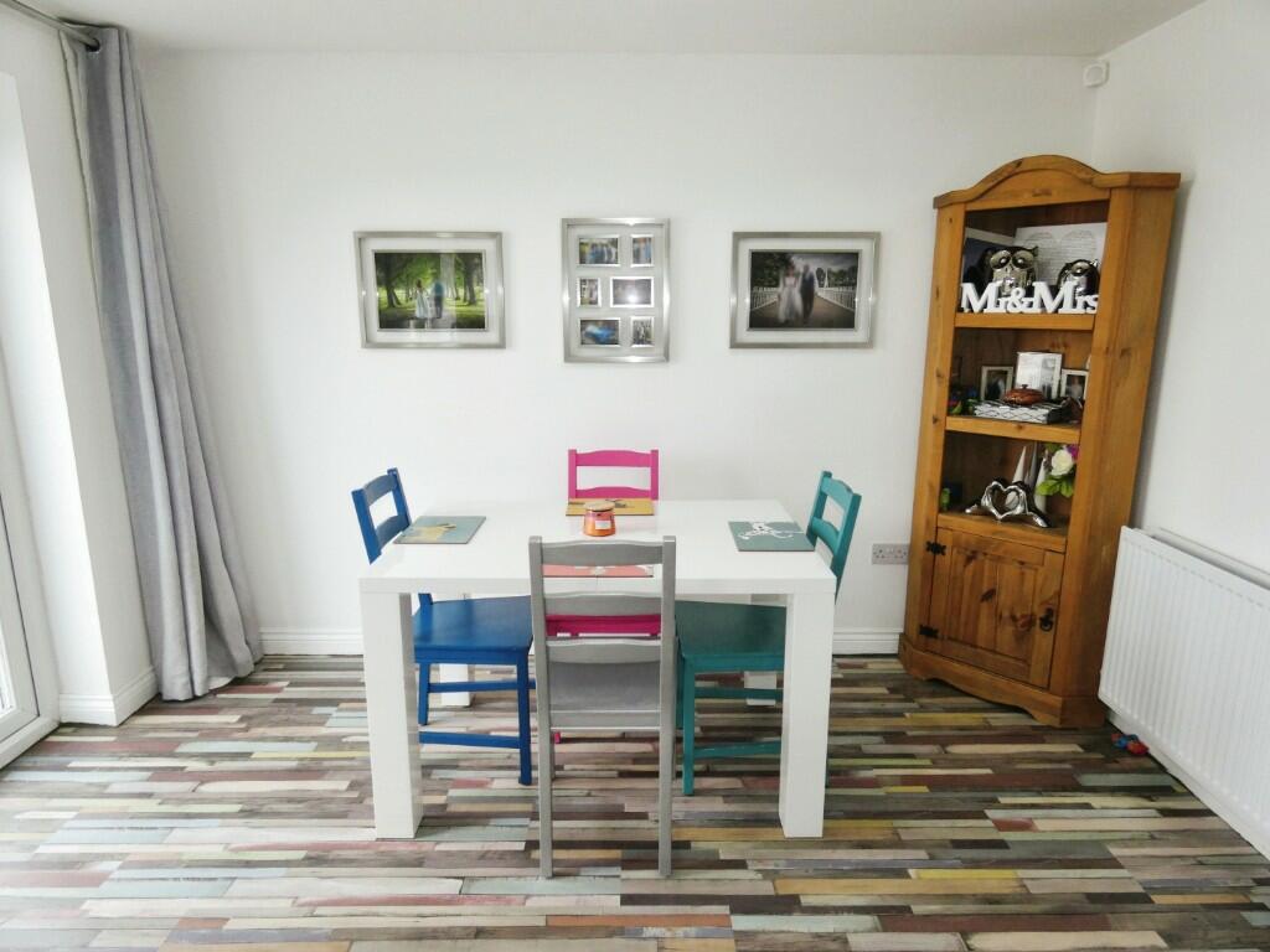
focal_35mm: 20
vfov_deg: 66.0
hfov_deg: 81.7
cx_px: 635
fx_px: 734
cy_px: 476
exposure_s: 1/60
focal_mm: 3.6
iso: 125
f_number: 2.8
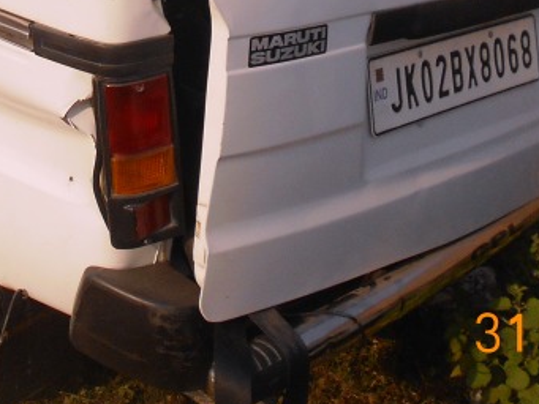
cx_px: 41
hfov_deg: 24.2
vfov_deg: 17.5
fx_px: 1215
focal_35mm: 78
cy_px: -156
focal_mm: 4.6
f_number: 3.2
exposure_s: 1/1250
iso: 80
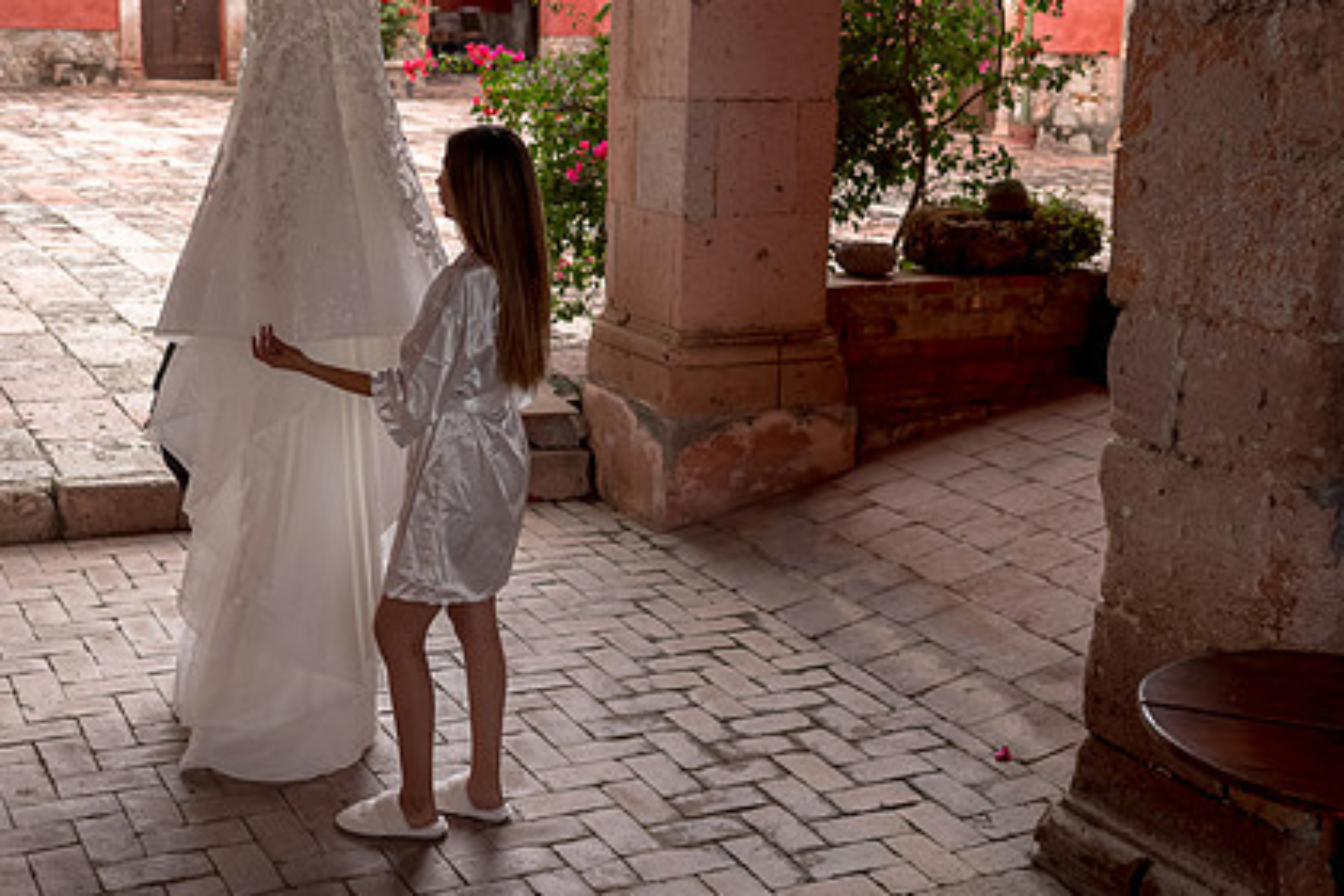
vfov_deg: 27.5
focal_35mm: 49
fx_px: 1829
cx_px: 538
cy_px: 376
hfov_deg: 40.2
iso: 100
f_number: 3.2
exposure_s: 1/100
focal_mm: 35
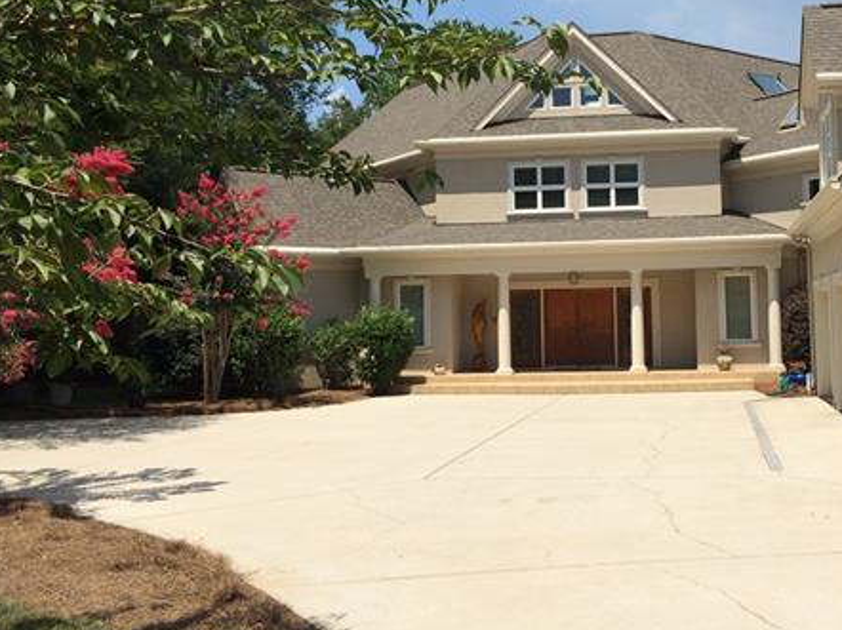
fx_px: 1021
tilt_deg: +3.6
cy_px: 253
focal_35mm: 42
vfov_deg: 34.2
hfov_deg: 43.9
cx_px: 589
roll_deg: +1.4
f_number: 2.2
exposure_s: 1/2933
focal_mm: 4.15
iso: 32
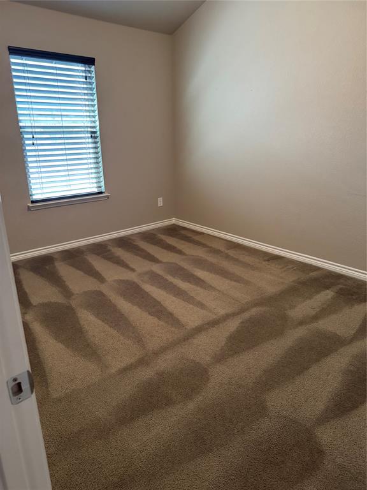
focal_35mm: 24
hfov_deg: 56.8
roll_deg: +1.6
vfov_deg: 71.6
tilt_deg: -18.3
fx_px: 339
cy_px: 245
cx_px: 184
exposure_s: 1/60
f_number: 1.78
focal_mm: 6.76
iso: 640
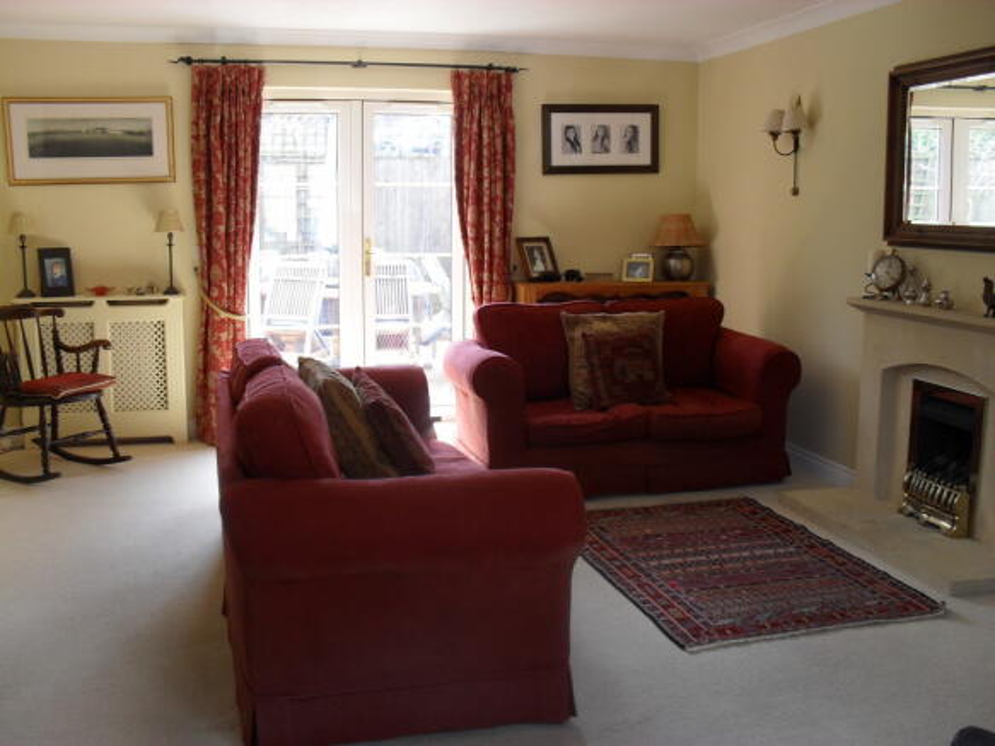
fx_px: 1006
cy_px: 373
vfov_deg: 40.7
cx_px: 498
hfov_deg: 52.6
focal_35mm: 35
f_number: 3.2
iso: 100
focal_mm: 6.3
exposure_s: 1/45
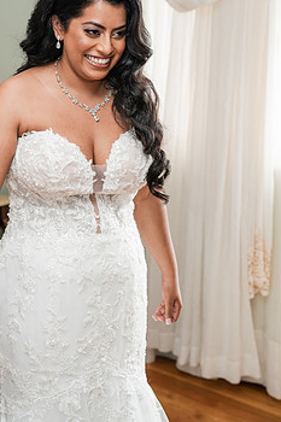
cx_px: 101
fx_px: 844
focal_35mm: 72
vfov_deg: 28.0
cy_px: 159
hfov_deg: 18.9
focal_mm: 56
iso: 1000
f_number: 4
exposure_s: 1/250
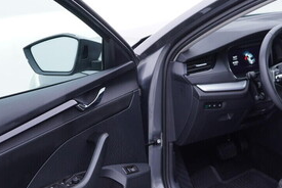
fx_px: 565
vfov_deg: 18.9
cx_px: 228
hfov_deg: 27.5
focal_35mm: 72
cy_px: 129
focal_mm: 24
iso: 125
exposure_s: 1/40
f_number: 2.8
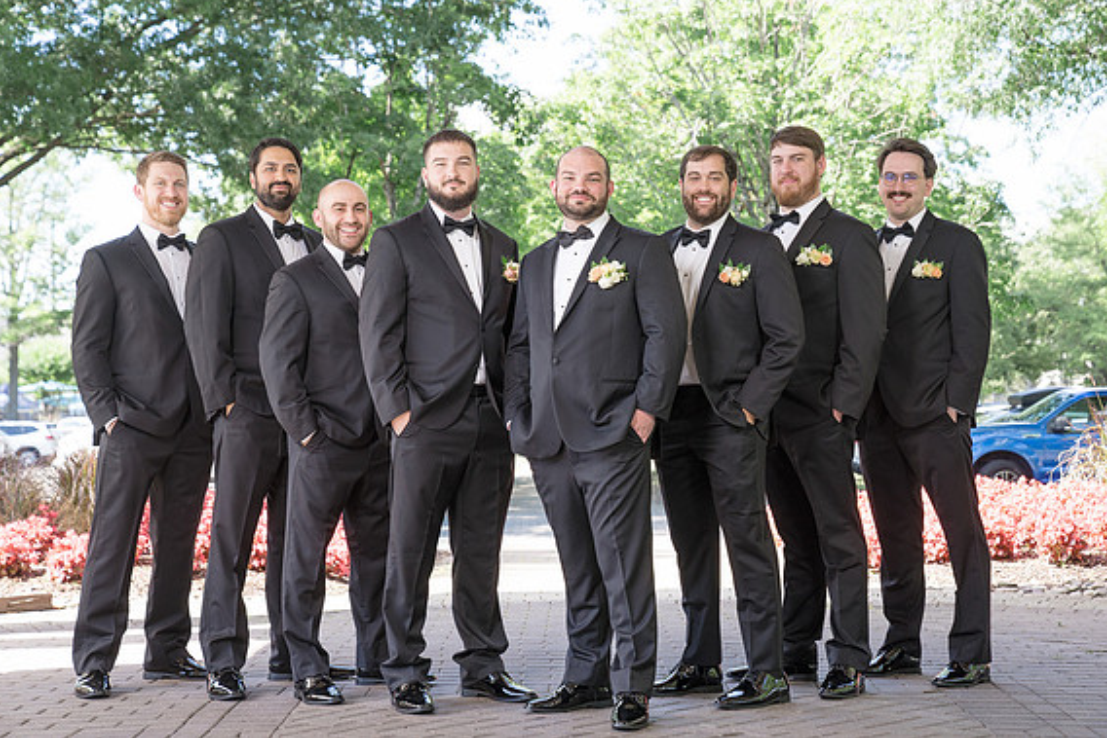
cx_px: 586
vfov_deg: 21.6
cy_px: 347
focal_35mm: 63
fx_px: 1938
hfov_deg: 31.9
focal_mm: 58
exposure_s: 1/250
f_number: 4
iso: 250
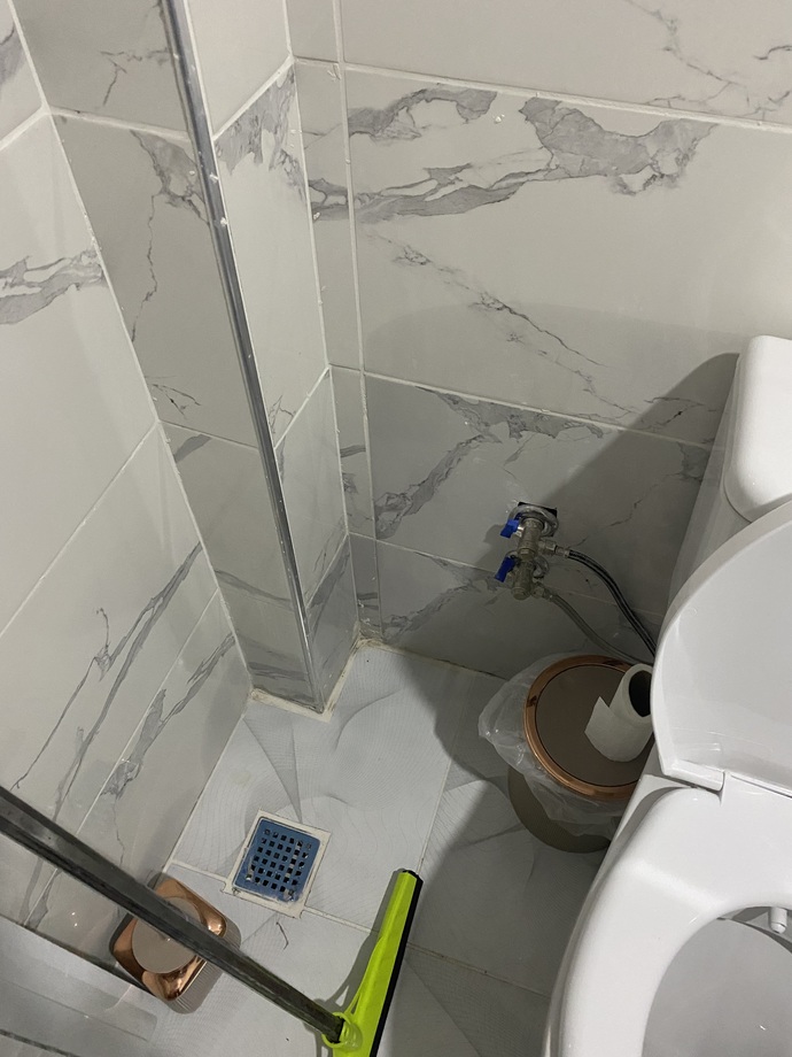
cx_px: 396
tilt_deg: -52.1
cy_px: 528
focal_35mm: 26
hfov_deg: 53.1
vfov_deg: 67.3
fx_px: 793
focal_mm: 4.25
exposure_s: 1/50
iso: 400
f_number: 1.8
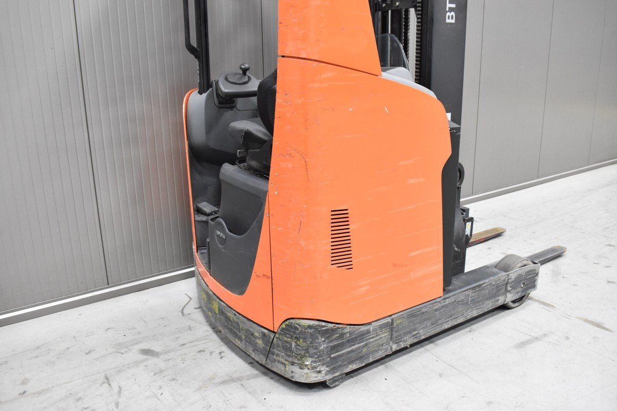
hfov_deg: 61.9
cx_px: 308
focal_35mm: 30
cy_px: 206
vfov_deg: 43.6
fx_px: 514
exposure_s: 1/25
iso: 1600
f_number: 5
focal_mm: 20
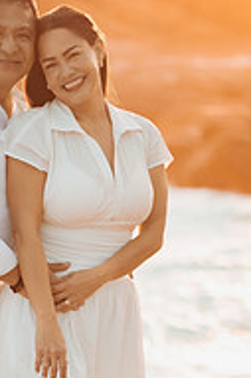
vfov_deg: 14.8
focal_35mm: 137
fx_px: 1435
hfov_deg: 9.9
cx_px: 12
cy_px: 356
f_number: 1.4
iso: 80
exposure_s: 1/2500
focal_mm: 58
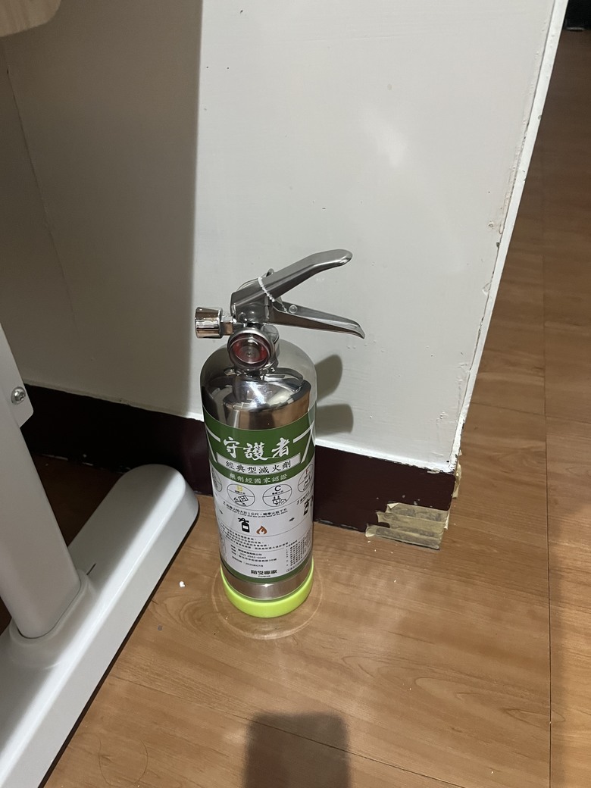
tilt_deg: -40.0
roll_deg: +2.8
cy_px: 394
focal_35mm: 26
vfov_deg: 67.3
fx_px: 592
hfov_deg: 53.1
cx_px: 296
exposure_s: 1/40
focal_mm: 5.1
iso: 500
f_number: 1.6
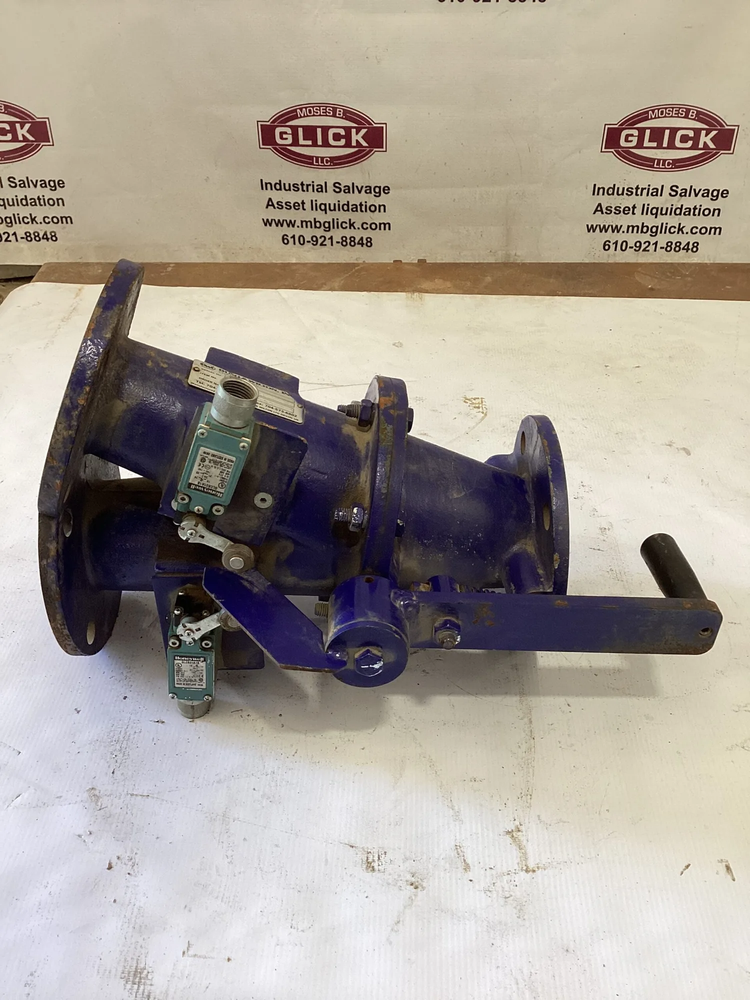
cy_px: 500
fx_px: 896
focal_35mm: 31
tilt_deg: -36.6
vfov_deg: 58.4
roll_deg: +2.6
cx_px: 375
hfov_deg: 45.4
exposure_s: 1/50
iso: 64
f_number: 2.4
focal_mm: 3.3
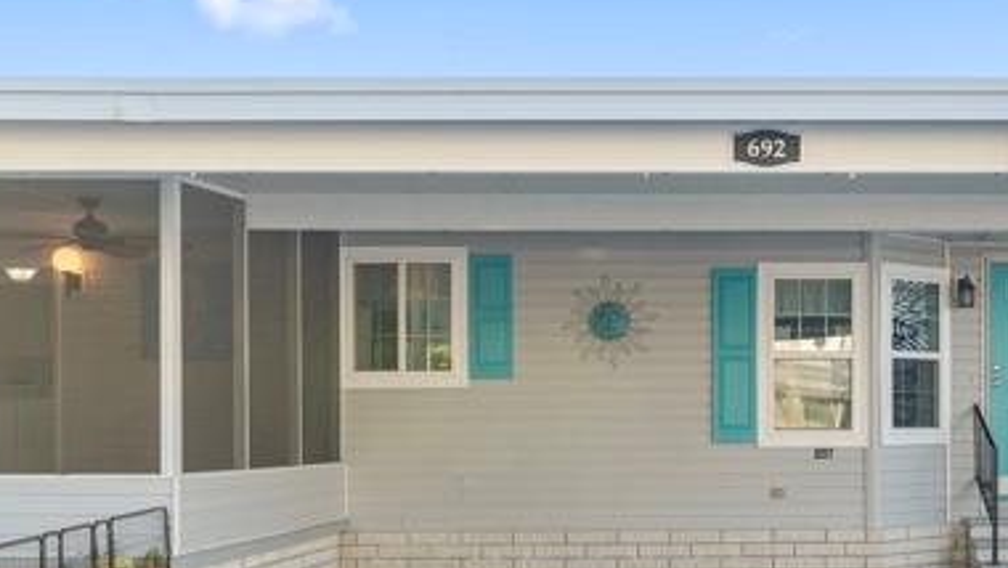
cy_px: 450
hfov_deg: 35.1
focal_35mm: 58
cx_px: 772
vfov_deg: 20.5
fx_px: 1551
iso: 400
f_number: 8
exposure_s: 1/10
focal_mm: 35
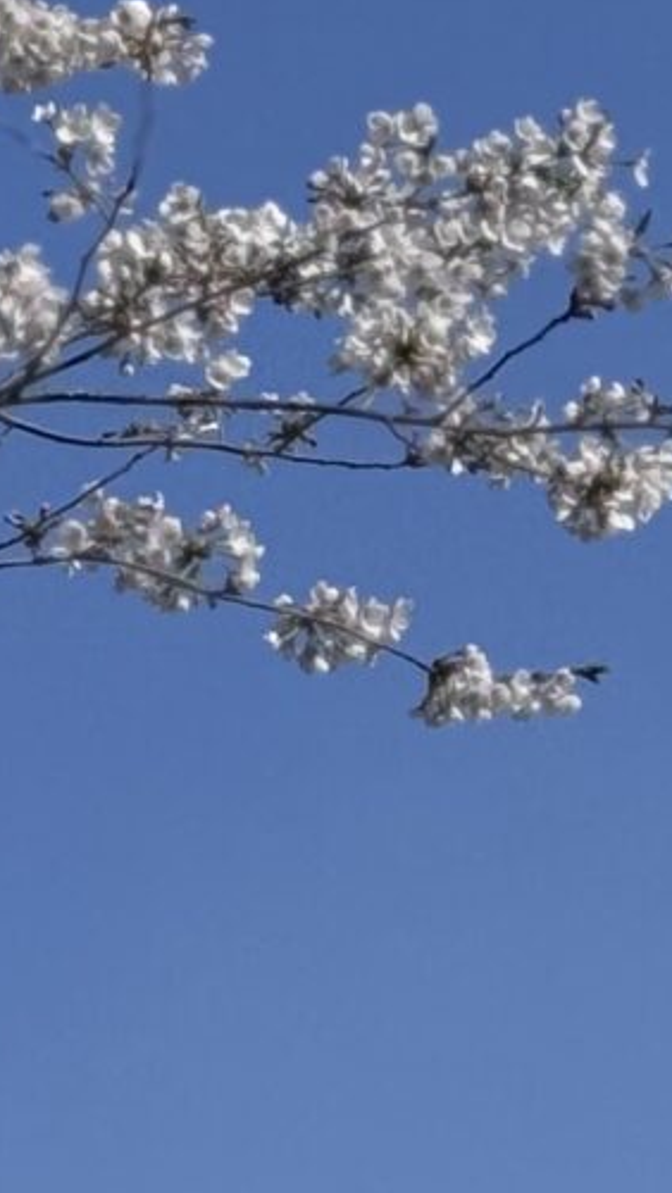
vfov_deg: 8.1
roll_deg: -0.8
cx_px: 1194
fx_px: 8454
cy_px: 833
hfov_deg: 4.5
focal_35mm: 267
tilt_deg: +19.6
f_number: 1.78
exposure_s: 1/12500
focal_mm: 6.86
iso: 64
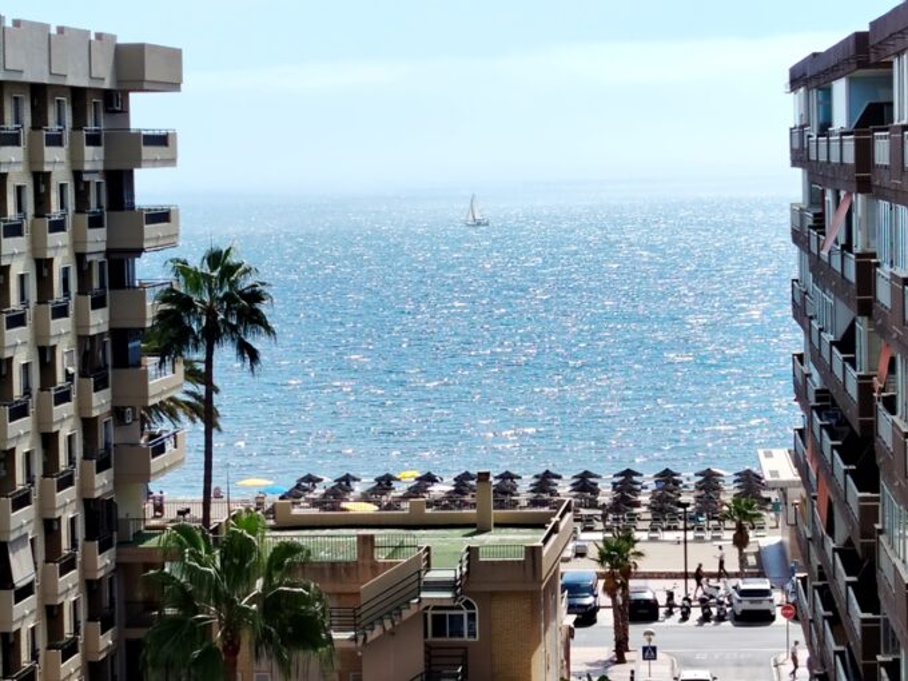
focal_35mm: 118
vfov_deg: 12.6
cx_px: 454
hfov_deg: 16.7
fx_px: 3095
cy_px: 340
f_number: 1.75
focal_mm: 5.25
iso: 100
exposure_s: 1/976
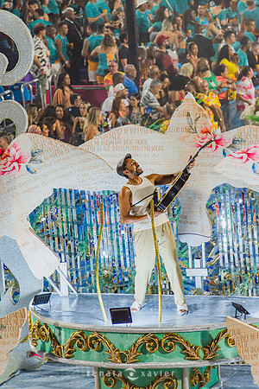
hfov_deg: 4.6
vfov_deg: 6.9
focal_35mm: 300
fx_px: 3237
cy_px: 194
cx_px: 130
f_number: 5.6
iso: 1600
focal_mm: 300
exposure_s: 1/320
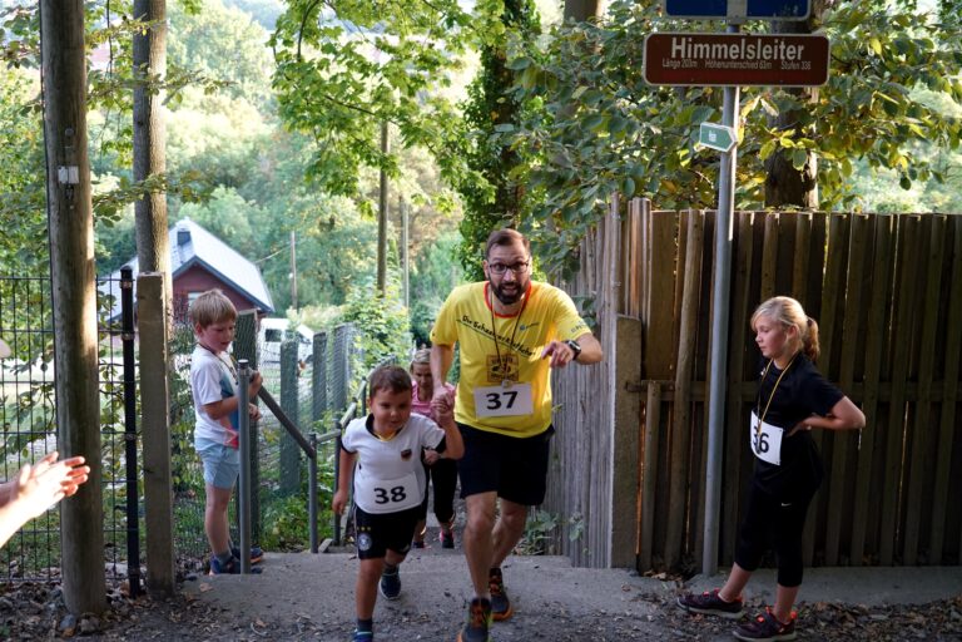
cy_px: 321
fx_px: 1389
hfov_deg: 38.2
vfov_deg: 26.0
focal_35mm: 52
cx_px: 481
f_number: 4.5
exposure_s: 1/160
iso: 1600
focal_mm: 52
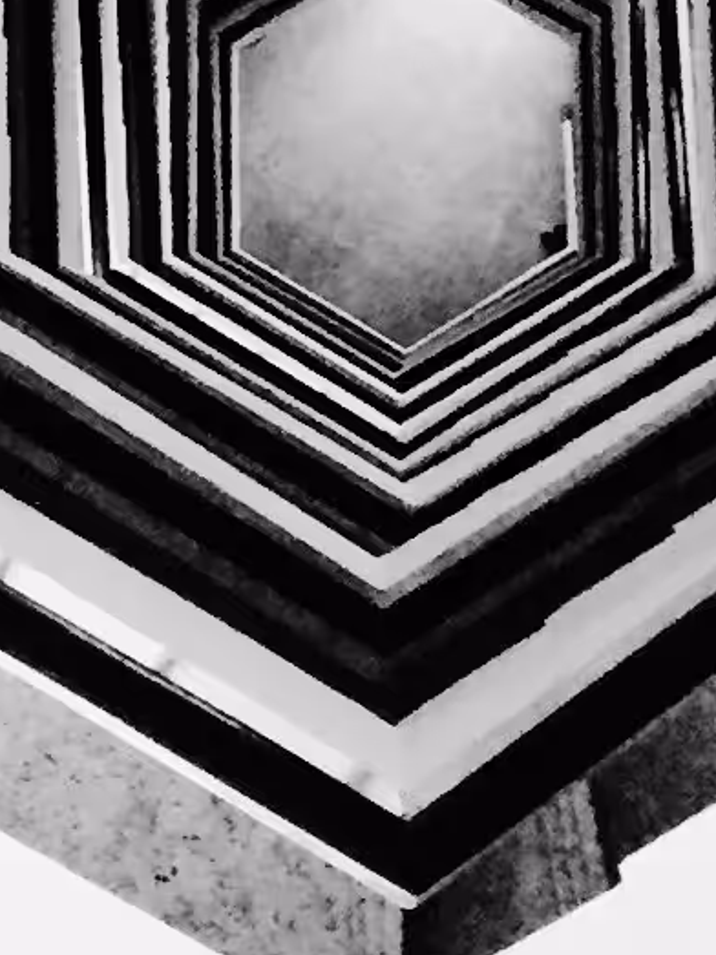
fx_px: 4994
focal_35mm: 181
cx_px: 471
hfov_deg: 8.2
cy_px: -1008
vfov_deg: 10.0
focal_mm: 4.15
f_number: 2.2
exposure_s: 1/25
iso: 250
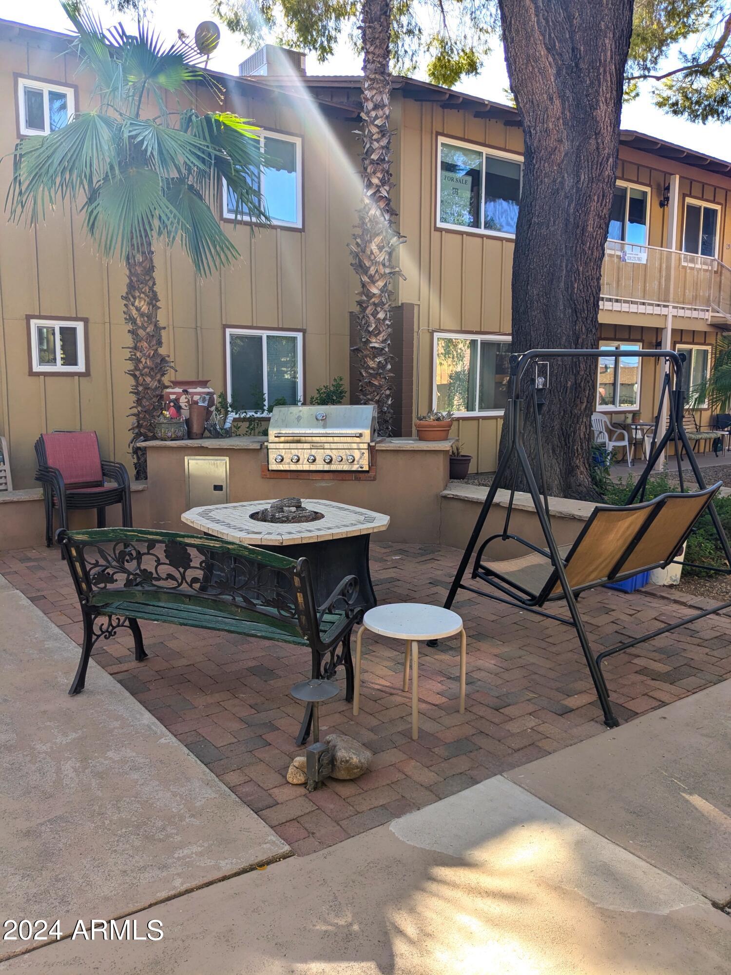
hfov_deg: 51.4
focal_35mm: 27
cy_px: 488
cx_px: 366
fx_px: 760
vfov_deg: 65.3
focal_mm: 4.38
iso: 40
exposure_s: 1/450
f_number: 1.73
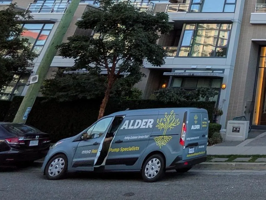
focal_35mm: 37
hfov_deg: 37.8
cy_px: -50
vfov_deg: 31.3
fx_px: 284
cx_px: 318
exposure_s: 1/852
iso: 66
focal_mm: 1.85
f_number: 2.2
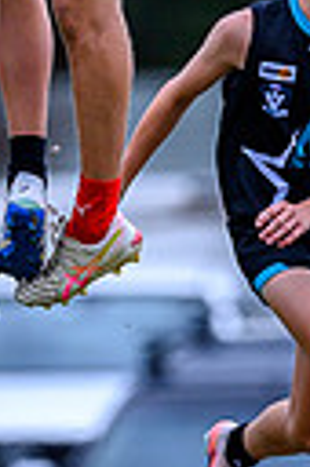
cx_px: 151
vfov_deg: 0.7
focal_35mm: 3131
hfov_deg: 0.4
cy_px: -88
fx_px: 40549
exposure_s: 1/1250
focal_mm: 500
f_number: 4
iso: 200
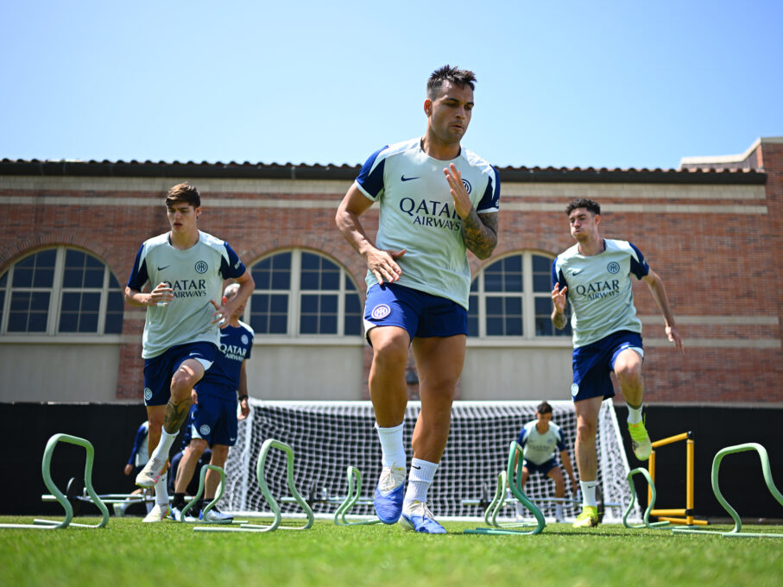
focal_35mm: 38
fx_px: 859
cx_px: 421
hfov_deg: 48.9
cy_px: 294
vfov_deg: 37.7
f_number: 1.8
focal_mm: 35
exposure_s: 1/1600
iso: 64
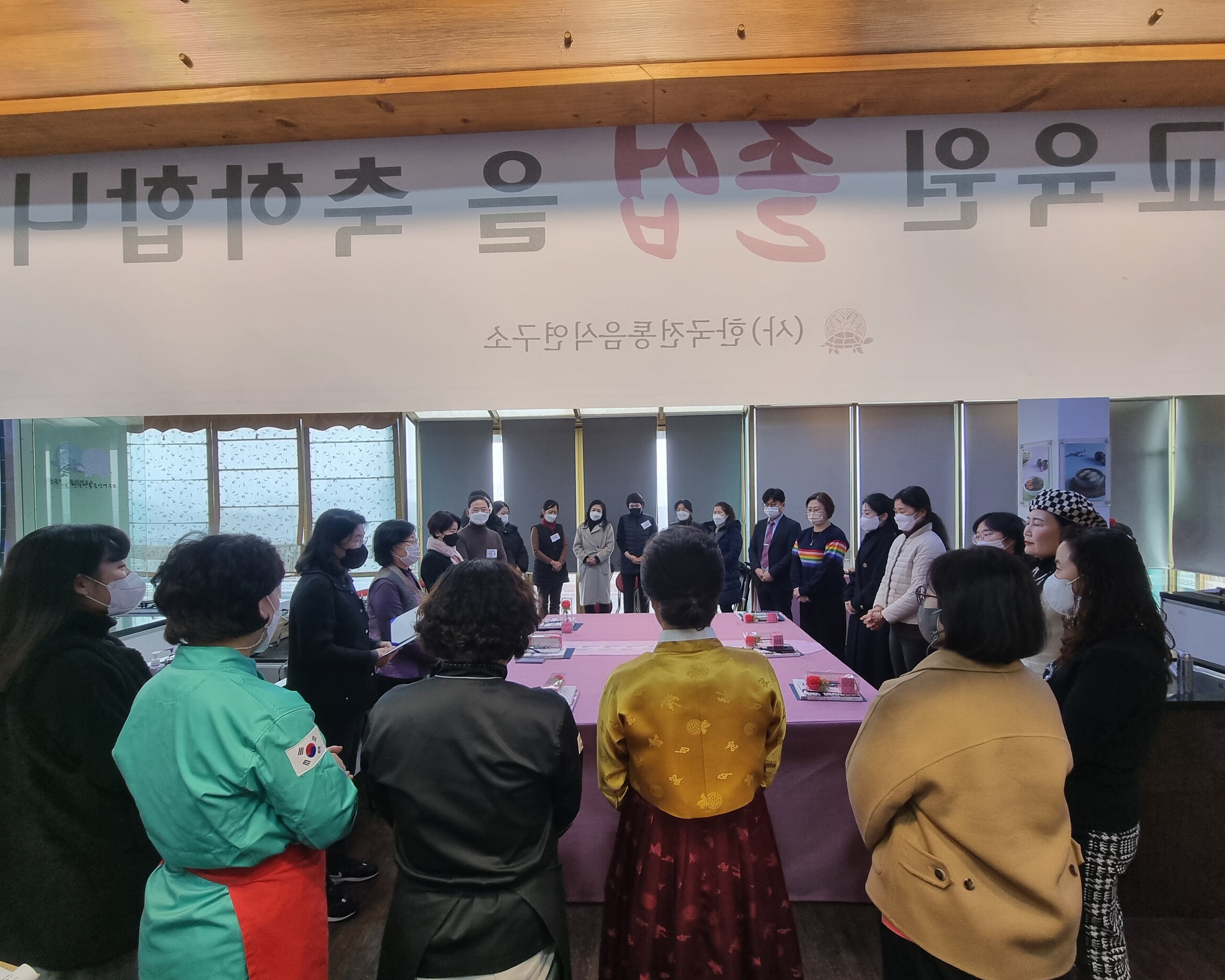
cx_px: 627
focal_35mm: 14
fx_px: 508
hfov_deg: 100.7
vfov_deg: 88.0
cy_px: 496
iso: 125
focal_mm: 2.2
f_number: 2.2
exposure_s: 1/60
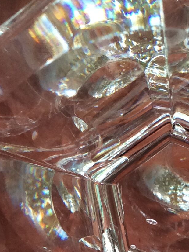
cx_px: 159
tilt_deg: -43.2
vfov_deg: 19.0
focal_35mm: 100
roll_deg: +2.1
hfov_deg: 14.7
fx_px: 729
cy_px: 264
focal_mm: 3.3
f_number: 2.4
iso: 64
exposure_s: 1/25
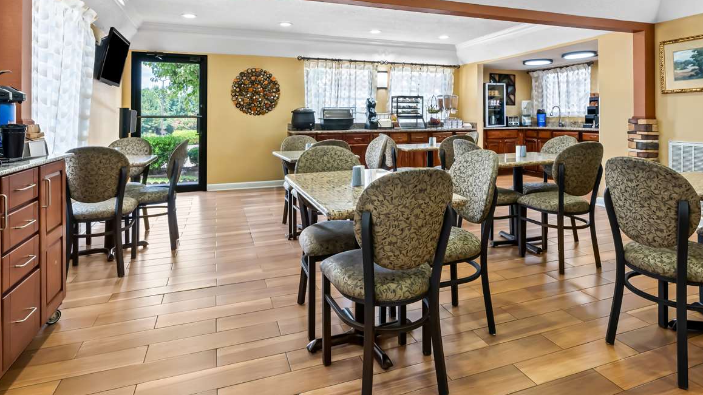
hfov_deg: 89.0
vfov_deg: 57.9
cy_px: 159
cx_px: 400
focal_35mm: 19
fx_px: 354
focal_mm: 14
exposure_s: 1/6
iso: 320
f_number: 8
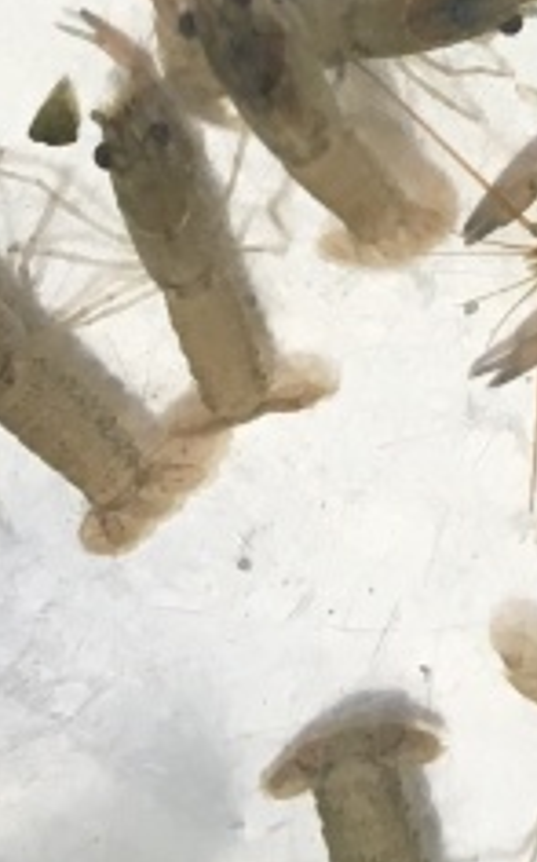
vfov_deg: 13.5
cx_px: 869
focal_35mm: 139
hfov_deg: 9.1
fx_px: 3263
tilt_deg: -80.6
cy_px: -707
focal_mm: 4.15
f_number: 2.2
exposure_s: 1/33
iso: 40
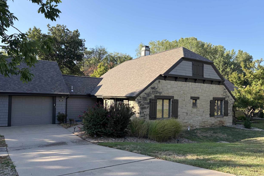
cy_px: 94
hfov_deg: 65.5
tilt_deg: +0.8
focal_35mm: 28
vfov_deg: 46.4
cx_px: 131
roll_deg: -0.4
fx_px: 205
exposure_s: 1/1175
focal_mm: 5.96
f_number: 1.6
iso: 50
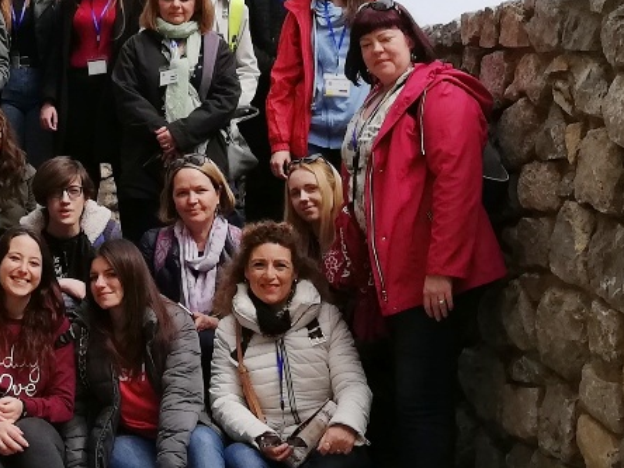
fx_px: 1082
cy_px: 200
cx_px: -58
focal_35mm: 60
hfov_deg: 29.2
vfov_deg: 24.4
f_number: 4
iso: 50
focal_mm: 3.81
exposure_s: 1/910
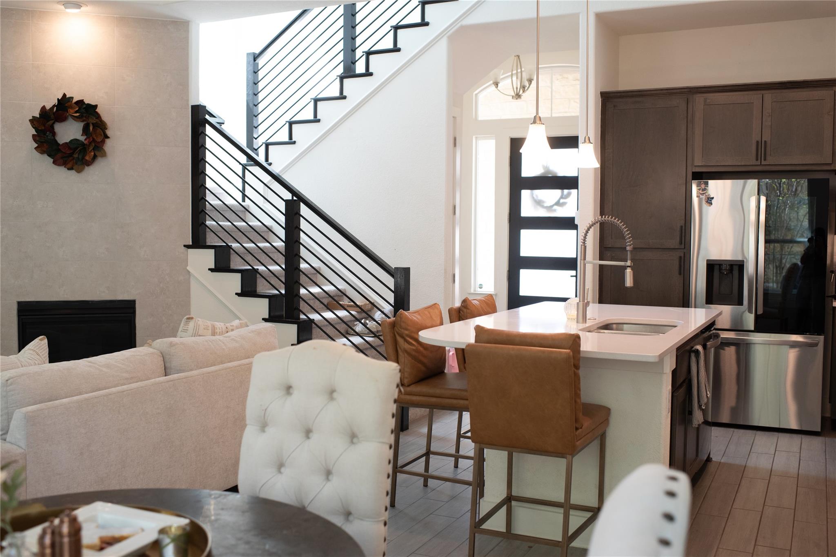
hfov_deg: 54.4
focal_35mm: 35
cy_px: 278
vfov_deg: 37.9
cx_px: 418
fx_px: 813
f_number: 4
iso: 1250
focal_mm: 35
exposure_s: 1/250
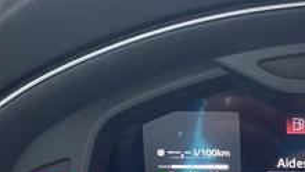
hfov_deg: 23.2
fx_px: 680
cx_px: 362
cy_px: 216
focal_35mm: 84
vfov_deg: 13.9
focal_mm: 4.25
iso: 40
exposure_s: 1/122
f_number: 1.8
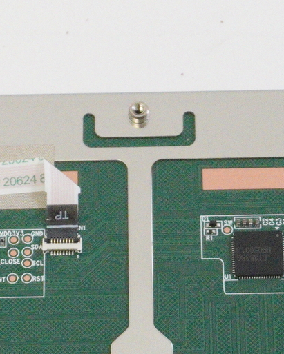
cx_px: 133
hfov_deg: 9.0
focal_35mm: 171
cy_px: 352
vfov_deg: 11.2
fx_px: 1798
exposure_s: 1/250
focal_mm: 25
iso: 5000
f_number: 5.6
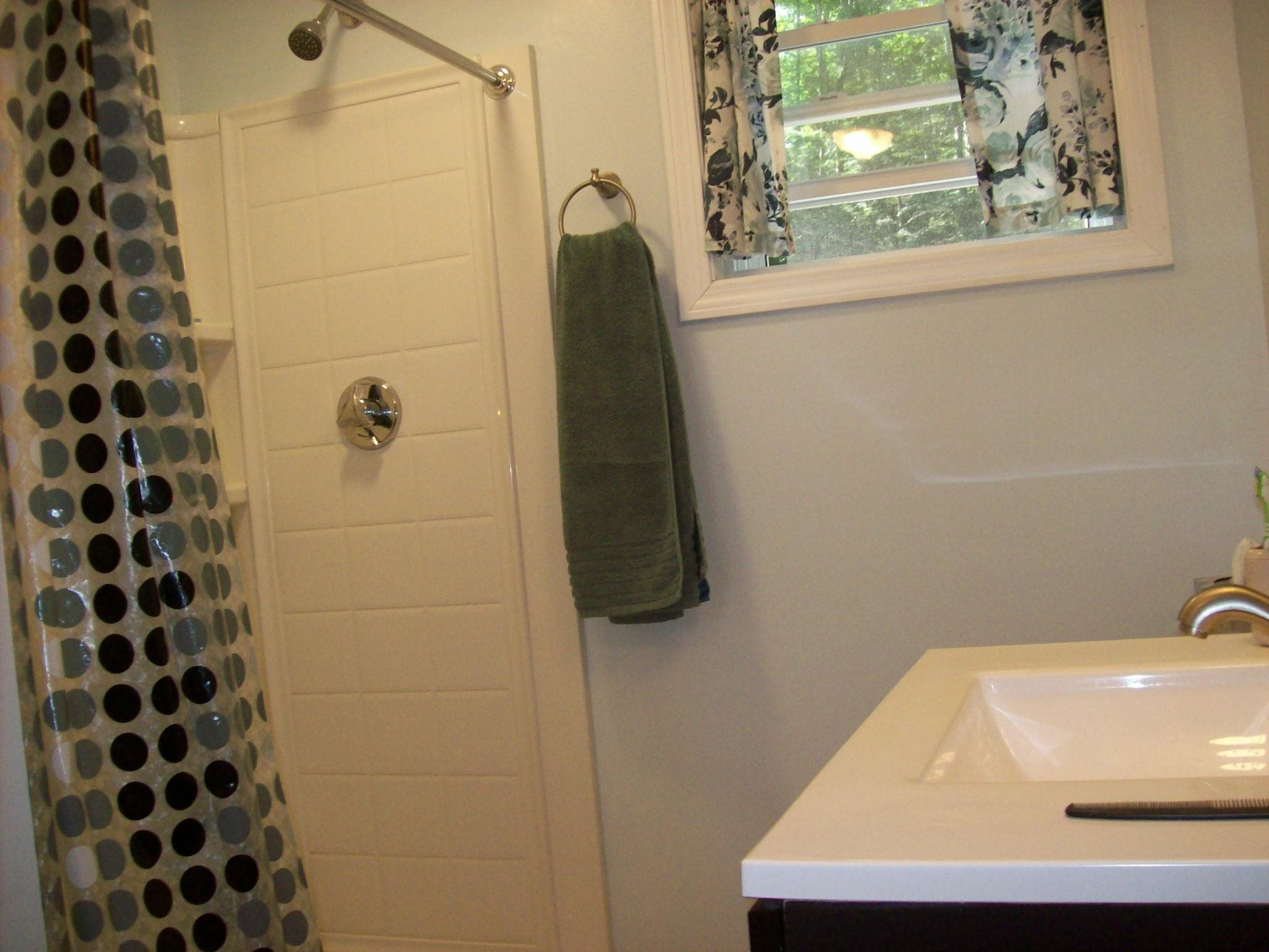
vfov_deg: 39.7
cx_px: 634
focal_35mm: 36
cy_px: 476
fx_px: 1320
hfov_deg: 51.4
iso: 200
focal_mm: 6
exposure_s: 1/64
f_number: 2.7
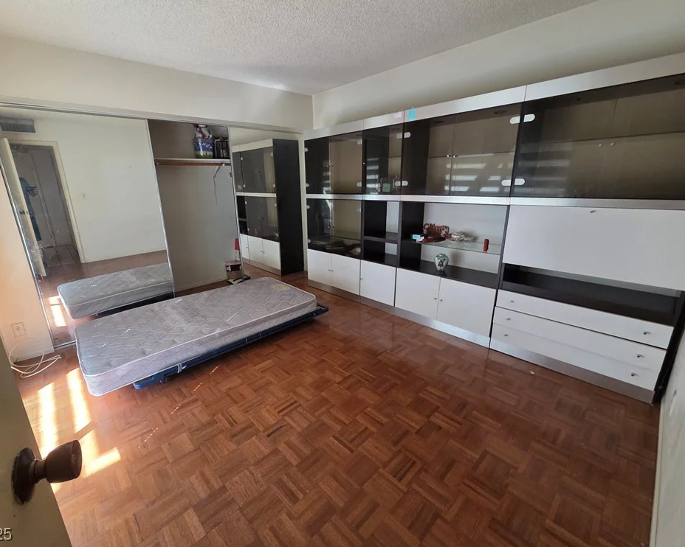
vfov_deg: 87.9
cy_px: 268
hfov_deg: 100.5
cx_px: 315
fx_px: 284
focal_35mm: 14
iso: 250
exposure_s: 1/60
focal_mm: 2.2
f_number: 2.2
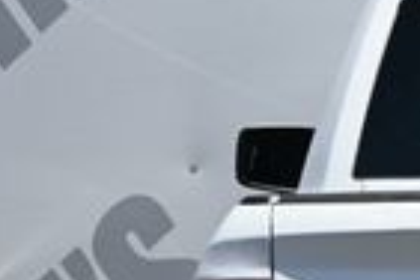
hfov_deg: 6.9
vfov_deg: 4.7
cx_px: 730
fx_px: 3421
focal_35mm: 293
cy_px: 351
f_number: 6
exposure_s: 1/320
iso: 100
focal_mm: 43
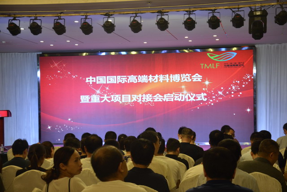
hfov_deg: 28.1
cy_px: 96
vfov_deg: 18.9
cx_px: 144
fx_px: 574
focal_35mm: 72
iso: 720
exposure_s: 1/60
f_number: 4.8
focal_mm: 48
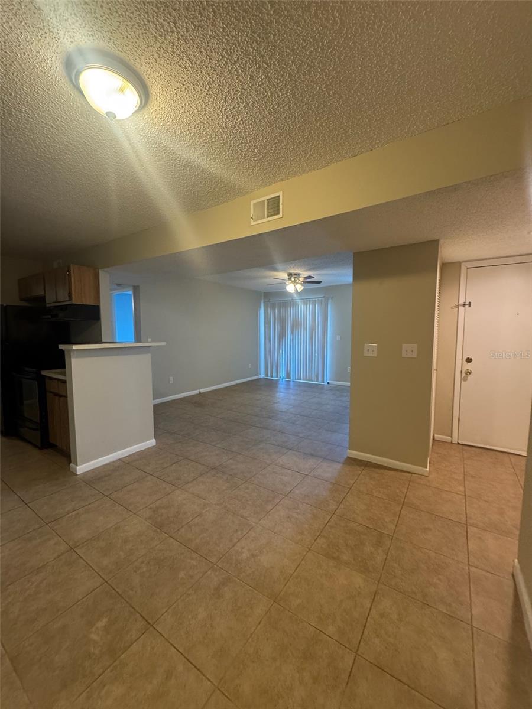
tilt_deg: -2.8
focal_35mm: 14
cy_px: 354
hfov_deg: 85.7
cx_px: 266
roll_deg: +0.5
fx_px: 287
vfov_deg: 102.1
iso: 320
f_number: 2.2
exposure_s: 1/60
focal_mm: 2.22
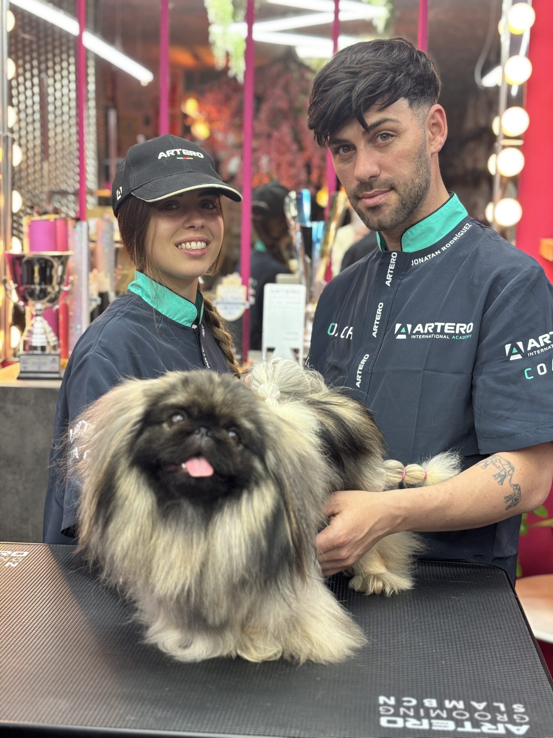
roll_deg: -2.0
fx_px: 1108
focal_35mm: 52
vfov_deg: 36.8
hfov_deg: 28.0
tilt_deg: -8.1
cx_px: 276
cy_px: 369
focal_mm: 5.96
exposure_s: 1/50
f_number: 1.6
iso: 50
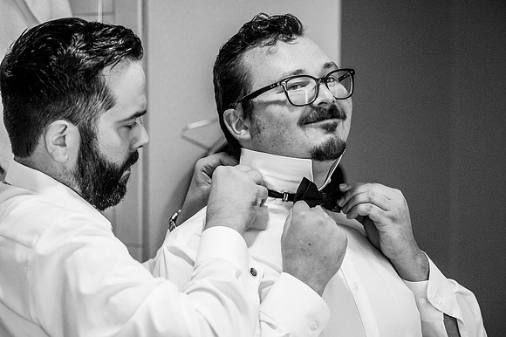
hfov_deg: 19.5
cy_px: 168
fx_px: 1475
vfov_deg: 13.0
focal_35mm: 105
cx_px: 253
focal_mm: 105
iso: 2000
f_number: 4
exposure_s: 1/250
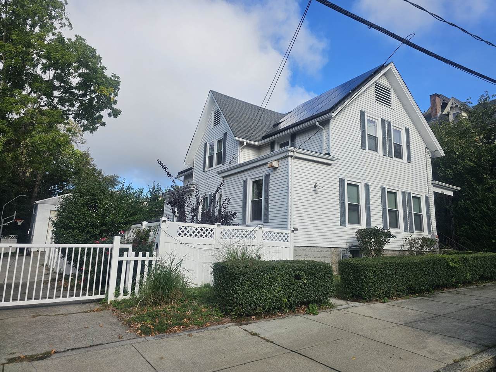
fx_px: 330
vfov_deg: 58.9
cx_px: 248
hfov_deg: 73.9
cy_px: 186
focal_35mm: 23
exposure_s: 1/724
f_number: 1.7
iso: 10
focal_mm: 6.3
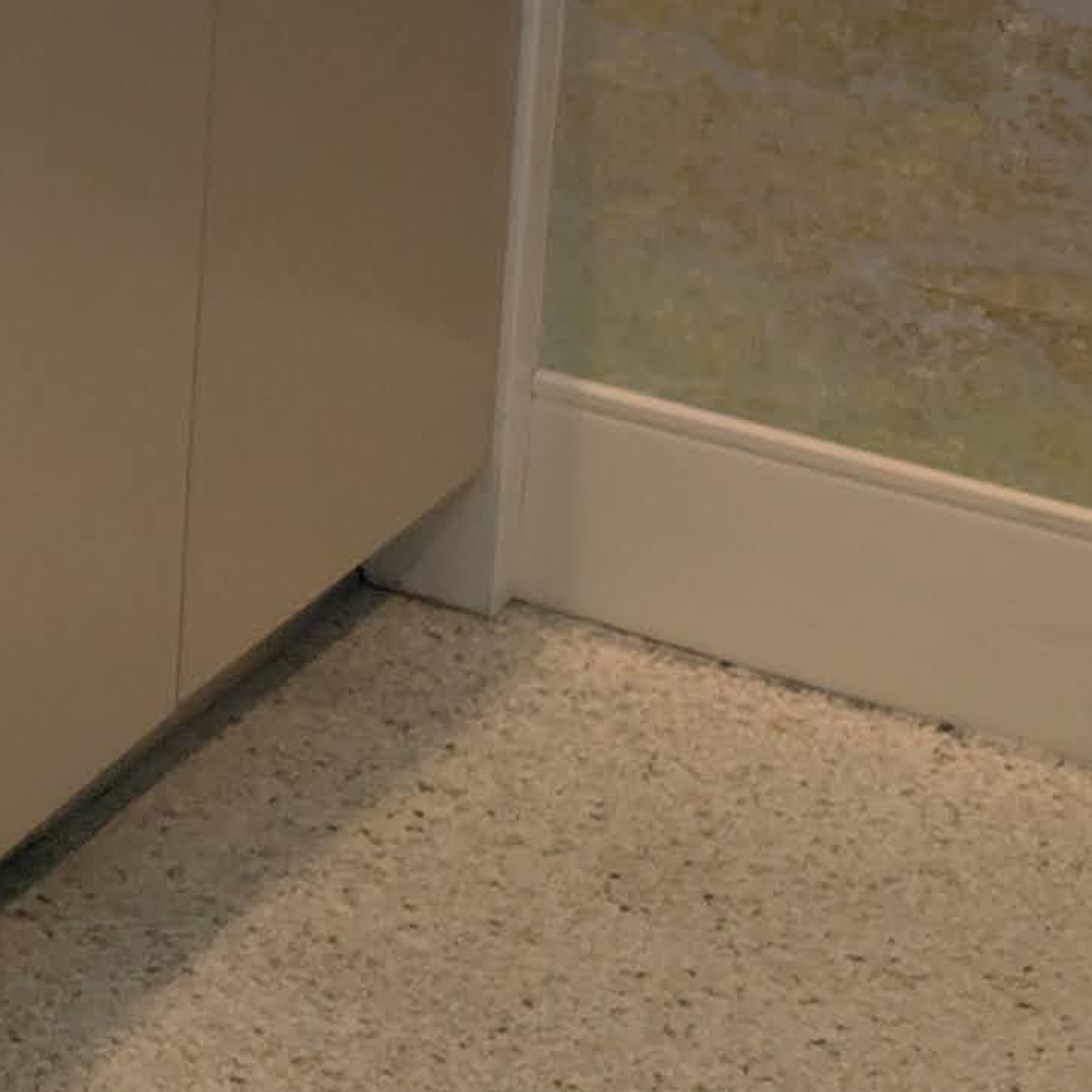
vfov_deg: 12.1
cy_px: -649
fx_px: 4854
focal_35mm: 136
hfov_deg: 9.9
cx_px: -2126
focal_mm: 6.9
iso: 21
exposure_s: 1/459
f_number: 1.68
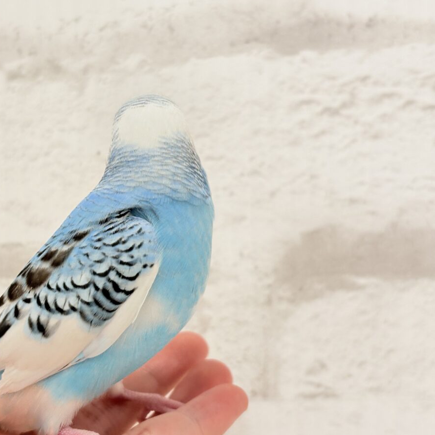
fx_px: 881
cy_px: 217
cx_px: 146
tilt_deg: -3.7
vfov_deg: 27.7
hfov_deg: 27.6
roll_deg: +2.9
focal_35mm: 62
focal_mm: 5.96
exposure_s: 1/50
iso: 50
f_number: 1.6
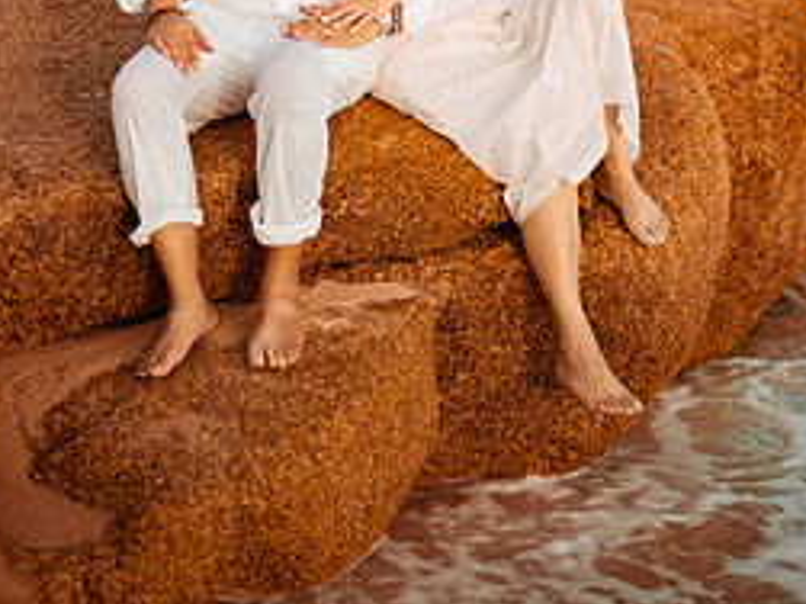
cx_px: 392
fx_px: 2327
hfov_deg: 19.6
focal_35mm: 100
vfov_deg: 14.3
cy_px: -109
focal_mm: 58
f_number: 1.4
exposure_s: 1/2500
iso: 80
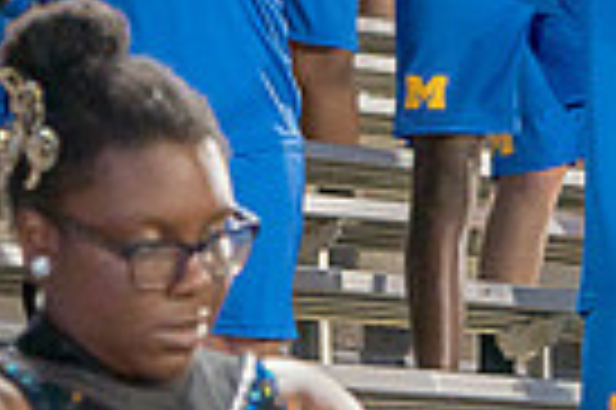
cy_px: -180
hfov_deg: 7.5
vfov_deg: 5.0
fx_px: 4700
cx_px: 432
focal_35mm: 275
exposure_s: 1/200
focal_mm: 65
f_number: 4
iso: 2000
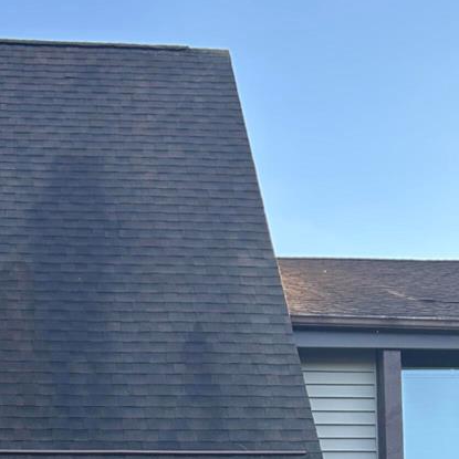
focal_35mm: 83
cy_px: 718
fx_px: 1245
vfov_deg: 18.2
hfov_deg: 20.7
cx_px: 126
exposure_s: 1/230
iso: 50
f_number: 1.5
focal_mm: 5.7
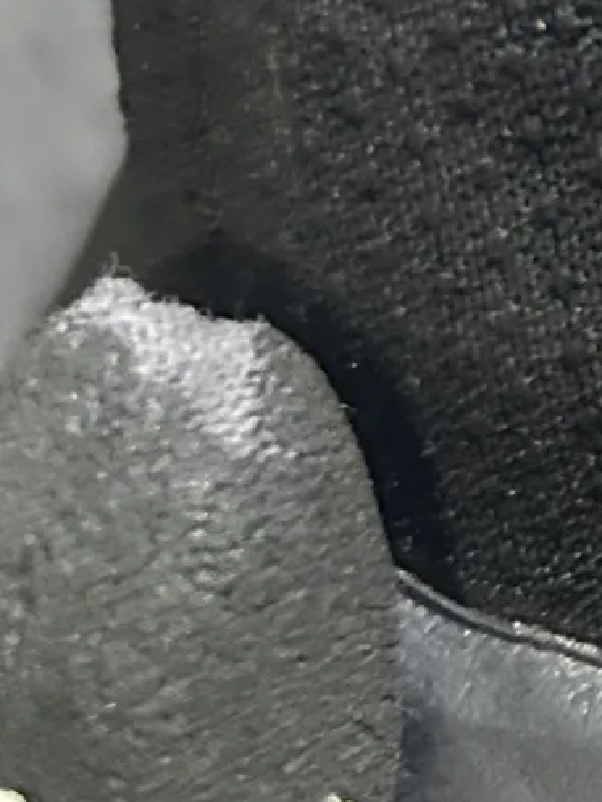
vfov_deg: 14.7
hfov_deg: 9.9
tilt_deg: -55.3
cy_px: 239
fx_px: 3106
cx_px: 1380
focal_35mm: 134
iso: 500
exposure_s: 1/25
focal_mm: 5.7
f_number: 1.5
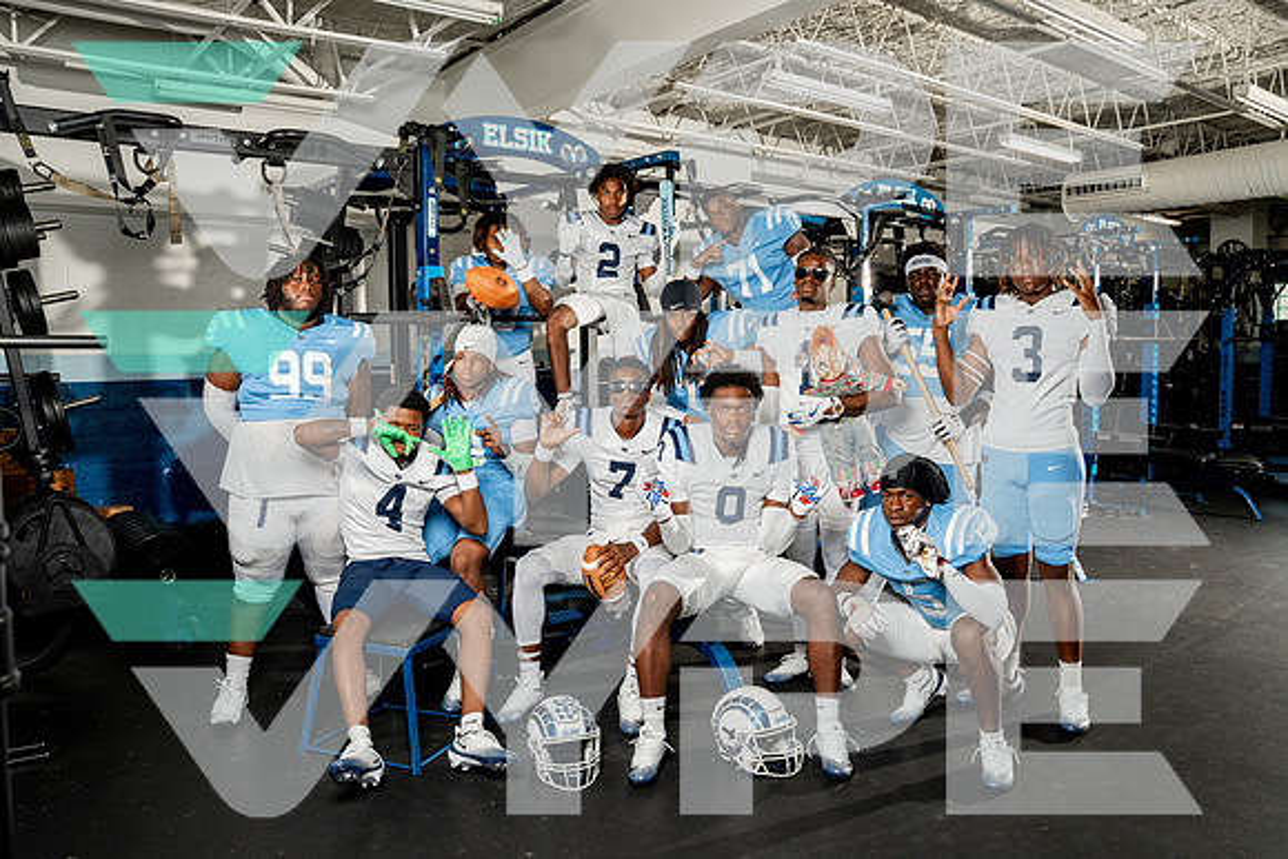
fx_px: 966
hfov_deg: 67.4
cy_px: 430
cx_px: 644
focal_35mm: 27
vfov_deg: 48.0
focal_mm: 27
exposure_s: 1/200
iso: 640
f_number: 7.1
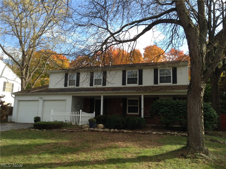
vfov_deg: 42.8
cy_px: 84
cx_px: 113
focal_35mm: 33
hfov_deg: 55.4
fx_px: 215
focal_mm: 3.3
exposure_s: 1/347
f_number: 2.4
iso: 25
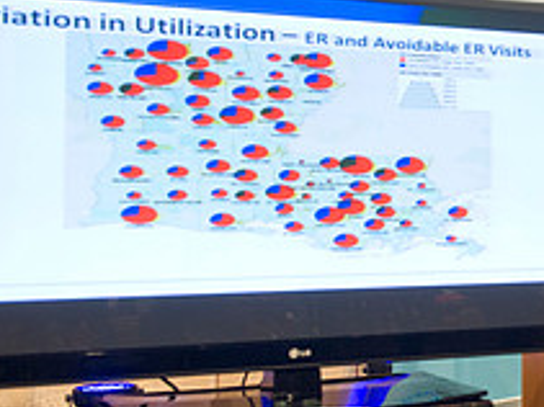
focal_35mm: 90
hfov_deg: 20.0
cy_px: 149
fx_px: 1414
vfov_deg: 16.4
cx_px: 701
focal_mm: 34
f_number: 4
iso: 2500
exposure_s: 1/160
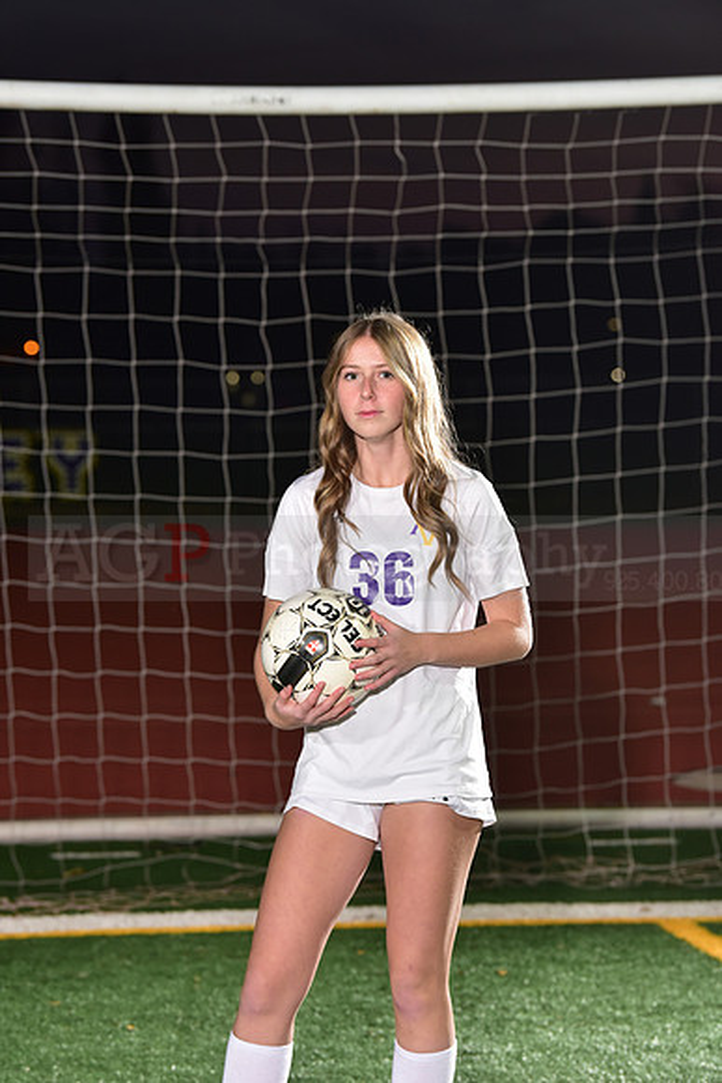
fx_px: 3758
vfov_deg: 16.4
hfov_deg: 11.0
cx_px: 361
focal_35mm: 125
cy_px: 542
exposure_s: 1/200
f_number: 5
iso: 1250
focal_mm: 125
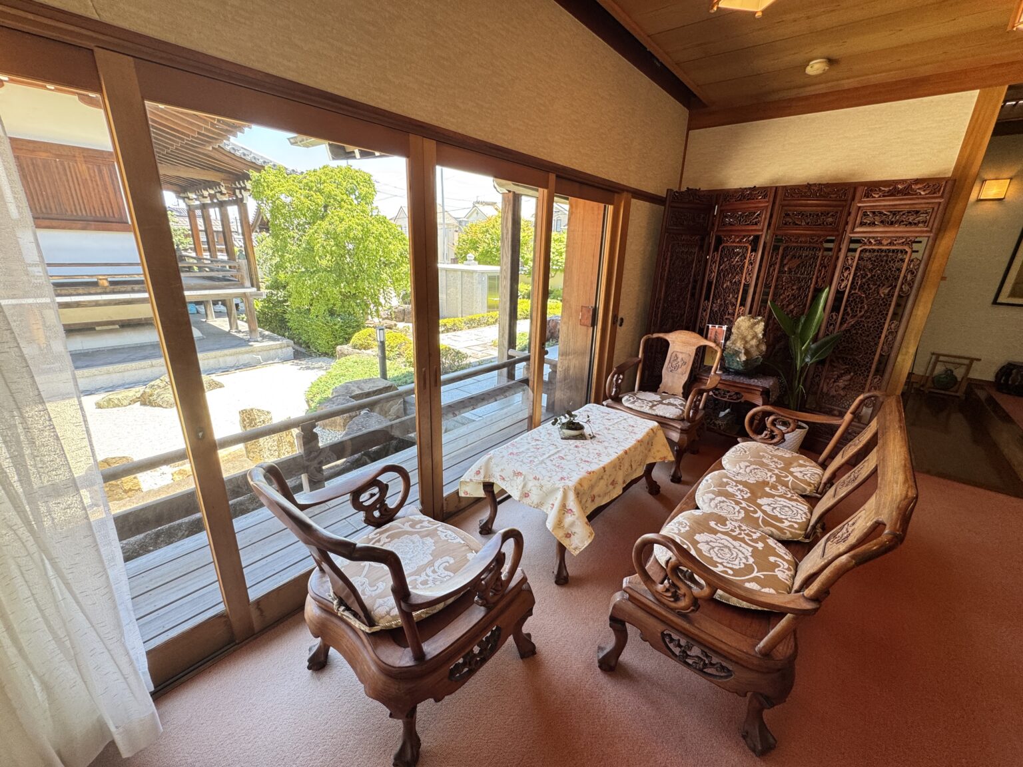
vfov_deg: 85.7
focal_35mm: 14
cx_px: 512
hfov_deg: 102.1
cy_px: 384
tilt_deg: -17.0
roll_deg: -1.2
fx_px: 414
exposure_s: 1/99
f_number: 2.2
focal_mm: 2.22
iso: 125
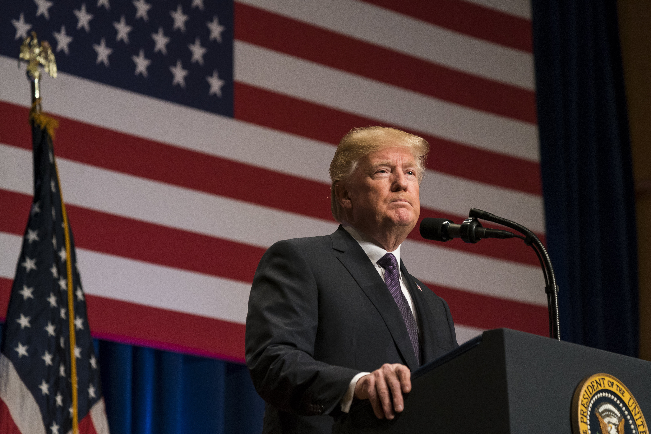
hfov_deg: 9.6
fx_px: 3888
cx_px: 326
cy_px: 217
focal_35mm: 215
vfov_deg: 6.4
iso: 1600
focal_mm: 215
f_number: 5.6
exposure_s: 1/200
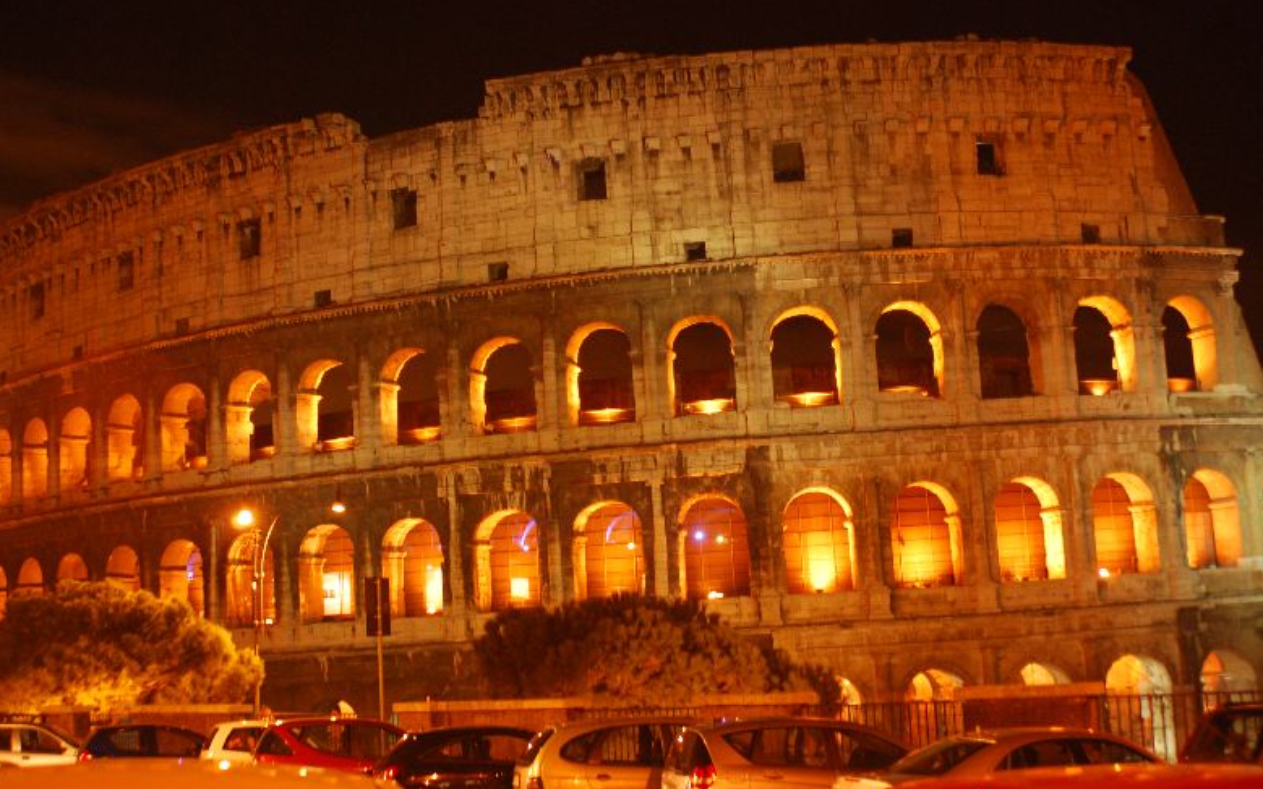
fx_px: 1515
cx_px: 632
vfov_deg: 29.2
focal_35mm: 44
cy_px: 360
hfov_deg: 45.3
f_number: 4
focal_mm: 28
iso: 400
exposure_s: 1
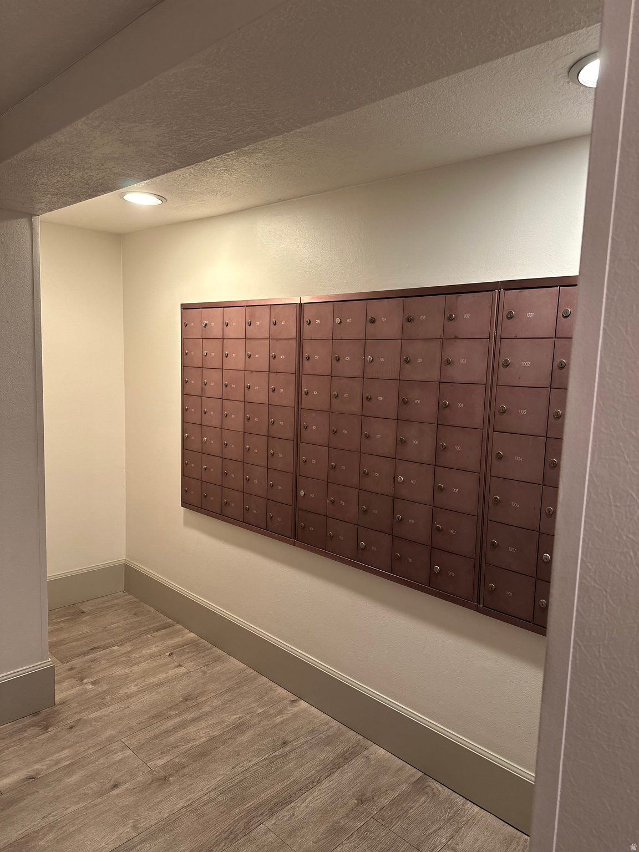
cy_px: 426
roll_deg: -2.1
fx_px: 591
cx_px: 320
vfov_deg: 71.6
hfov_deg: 56.8
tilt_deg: -6.6
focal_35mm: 24
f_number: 1.78
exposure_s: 1/60
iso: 250
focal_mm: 6.86
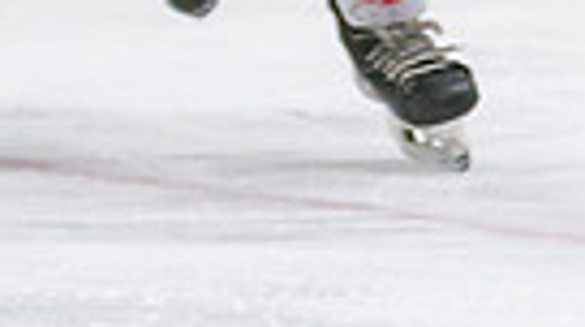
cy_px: -595
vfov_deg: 1.1
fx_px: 17671
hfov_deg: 1.9
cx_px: 1132
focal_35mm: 1141
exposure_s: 1/640
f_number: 2.8
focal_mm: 142
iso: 3200
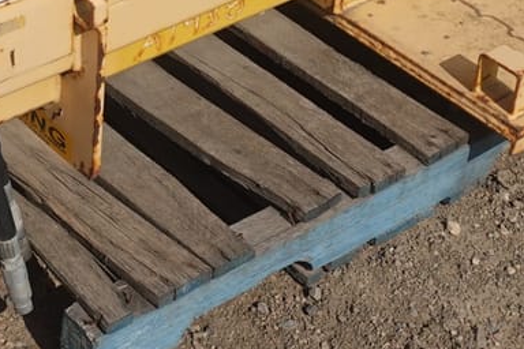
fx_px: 1455
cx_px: 134
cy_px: -59
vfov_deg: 13.4
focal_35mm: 100
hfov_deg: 20.3
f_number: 4
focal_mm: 9.4
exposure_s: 1/250
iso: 125
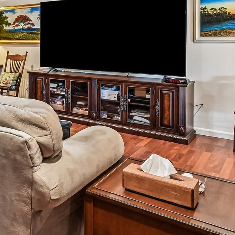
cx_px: -79
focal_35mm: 41
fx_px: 315
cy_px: 43
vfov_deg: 39.1
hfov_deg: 30.9
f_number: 10
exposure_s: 1/20
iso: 2500
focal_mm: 14
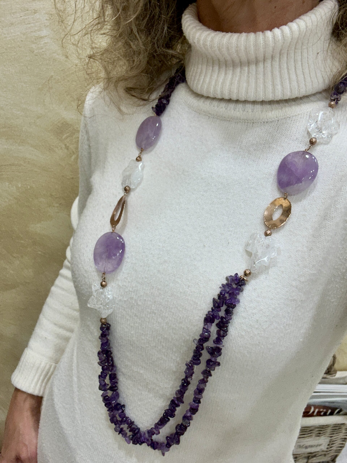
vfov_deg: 60.0
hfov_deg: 46.8
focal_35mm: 30
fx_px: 401
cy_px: 232
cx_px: 174
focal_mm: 2.69
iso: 32
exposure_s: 1/100
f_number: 1.9
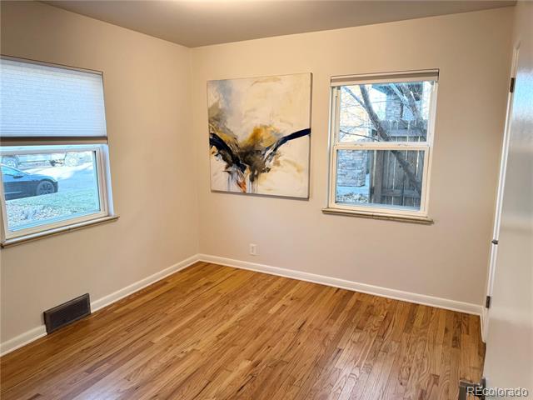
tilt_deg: -10.0
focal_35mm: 24
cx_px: 266
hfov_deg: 71.6
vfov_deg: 56.8
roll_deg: -0.1
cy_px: 200
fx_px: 370
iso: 160
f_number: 1.78
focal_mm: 6.76
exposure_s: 1/120
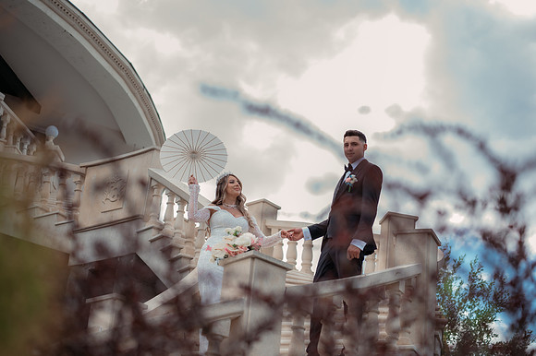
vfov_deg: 18.2
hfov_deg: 27.0
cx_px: 268
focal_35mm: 75
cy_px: 178
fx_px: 1116
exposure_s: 1/400
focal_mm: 75
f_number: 2.8
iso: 160
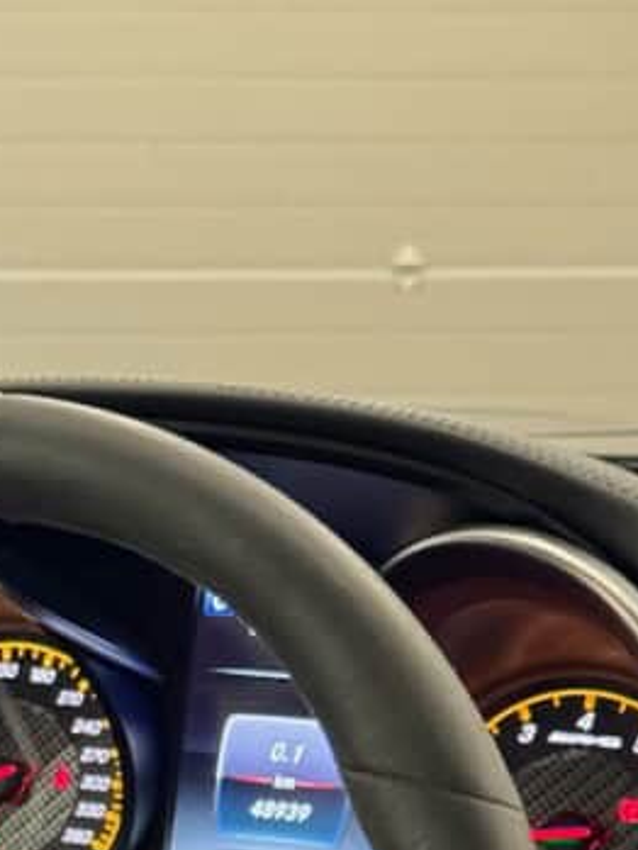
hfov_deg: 10.1
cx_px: 56
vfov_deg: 13.0
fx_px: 3586
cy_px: 1168
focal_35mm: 146
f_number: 1.8
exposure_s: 1/30
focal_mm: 6.8
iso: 500
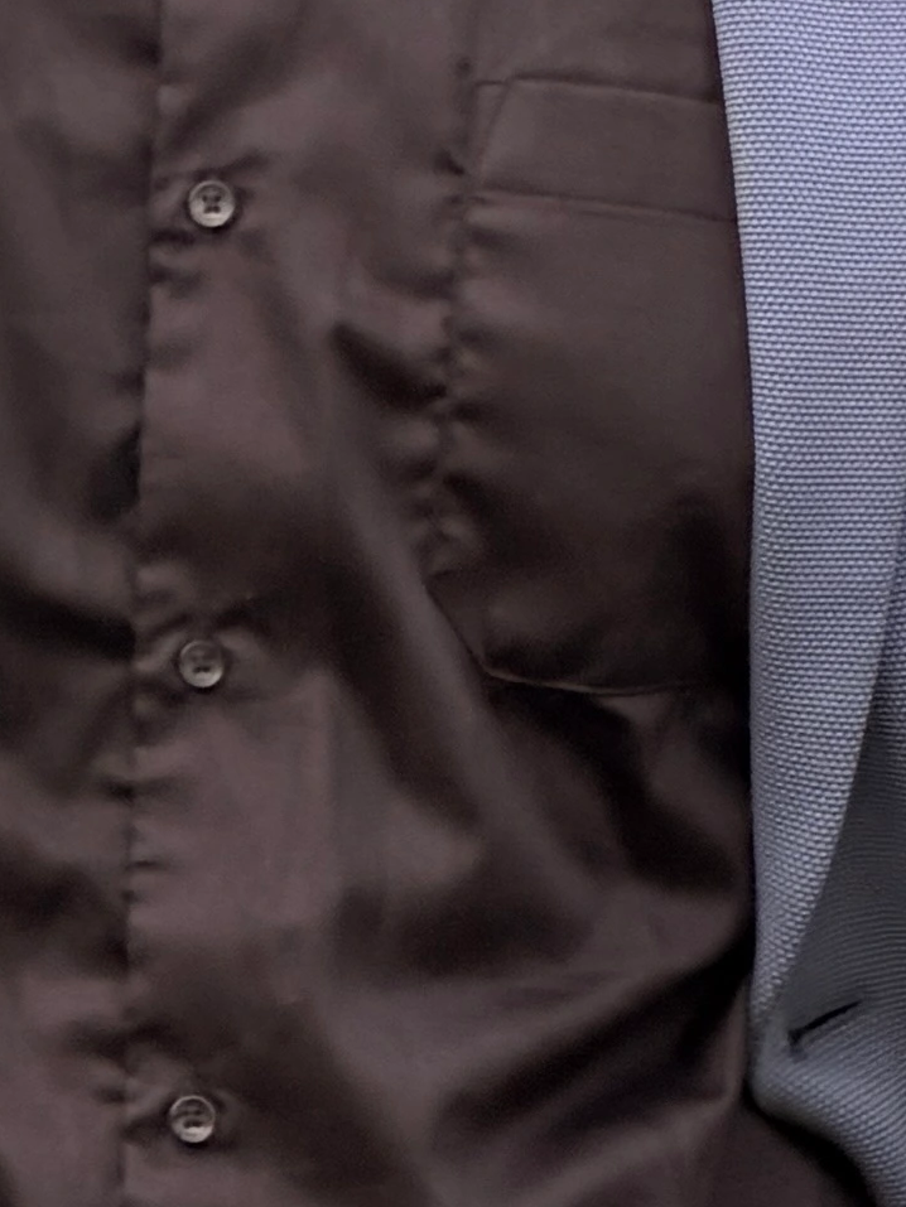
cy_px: -1033
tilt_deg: +0.0
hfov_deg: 2.5
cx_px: 96
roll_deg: -0.1
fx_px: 20829
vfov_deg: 3.3
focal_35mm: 597
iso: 50
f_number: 2.8
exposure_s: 1/411
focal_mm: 16.89
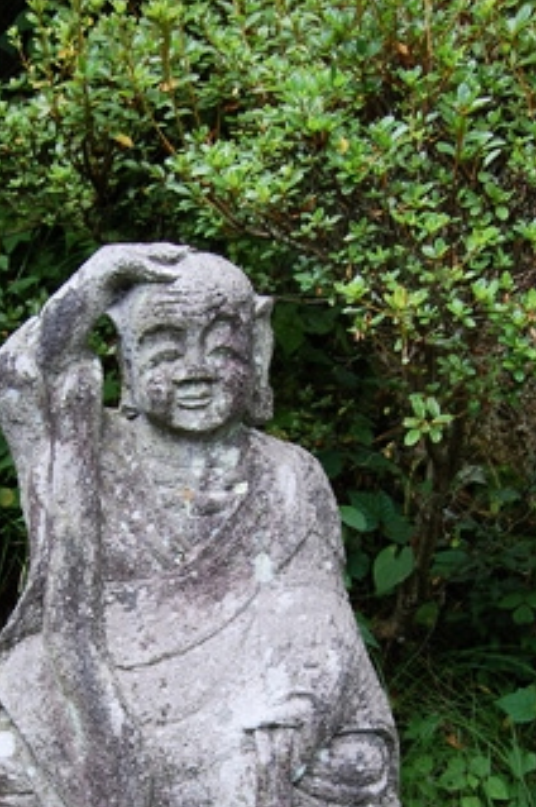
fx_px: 1388
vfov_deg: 31.3
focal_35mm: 62
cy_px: 683
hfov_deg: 21.6
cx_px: 102
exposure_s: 1/100
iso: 200
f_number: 5
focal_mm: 22
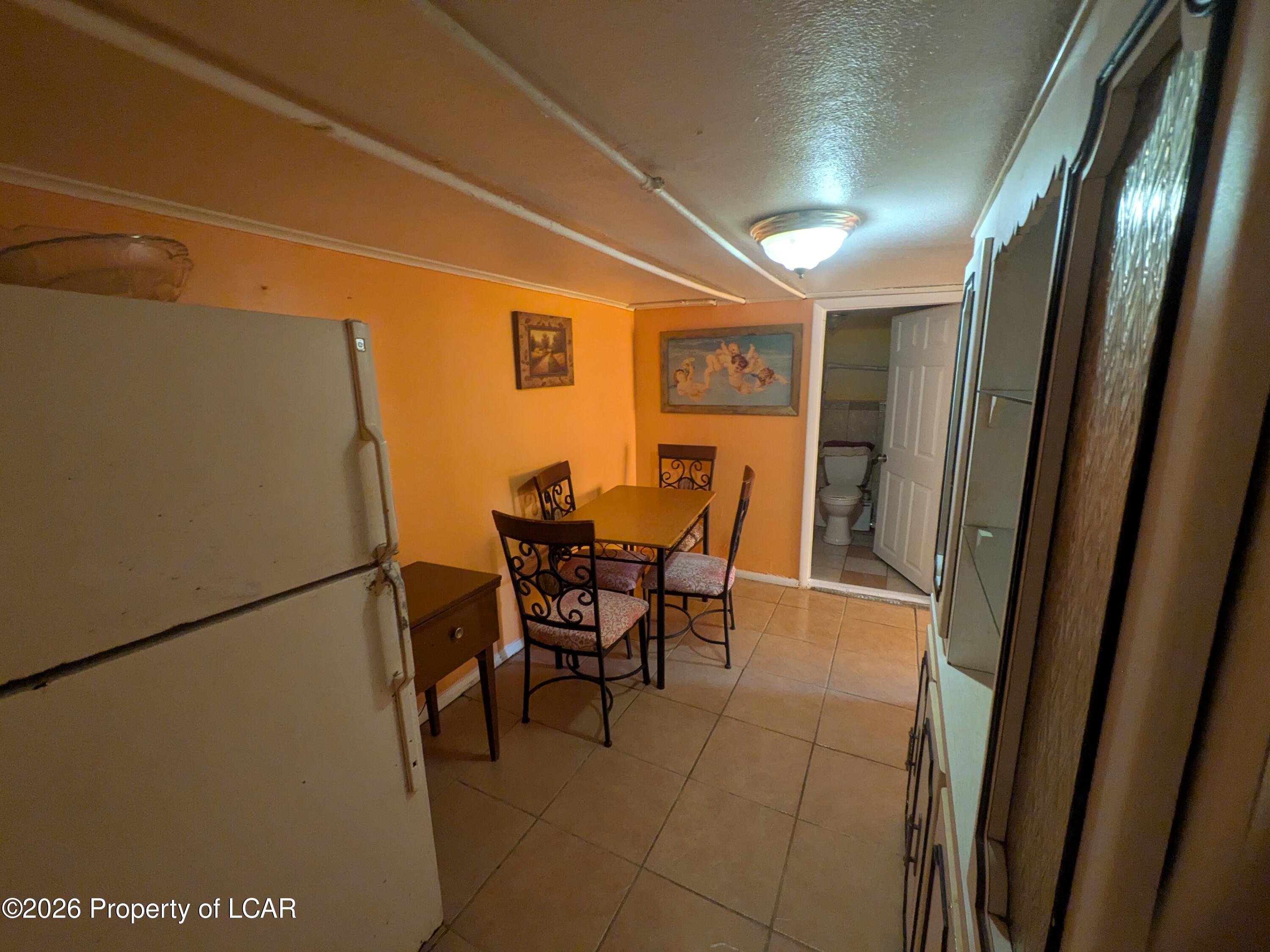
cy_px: 476
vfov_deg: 85.7
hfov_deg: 102.1
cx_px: 635
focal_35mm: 14
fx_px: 514
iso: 387
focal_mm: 1.83
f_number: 2.2
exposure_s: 1/30
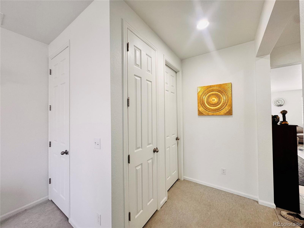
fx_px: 123
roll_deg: +0.7
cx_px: 152
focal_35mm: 14
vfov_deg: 85.7
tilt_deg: -0.1
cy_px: 114
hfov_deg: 102.1
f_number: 2.2
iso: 200
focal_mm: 2.22
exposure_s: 1/120
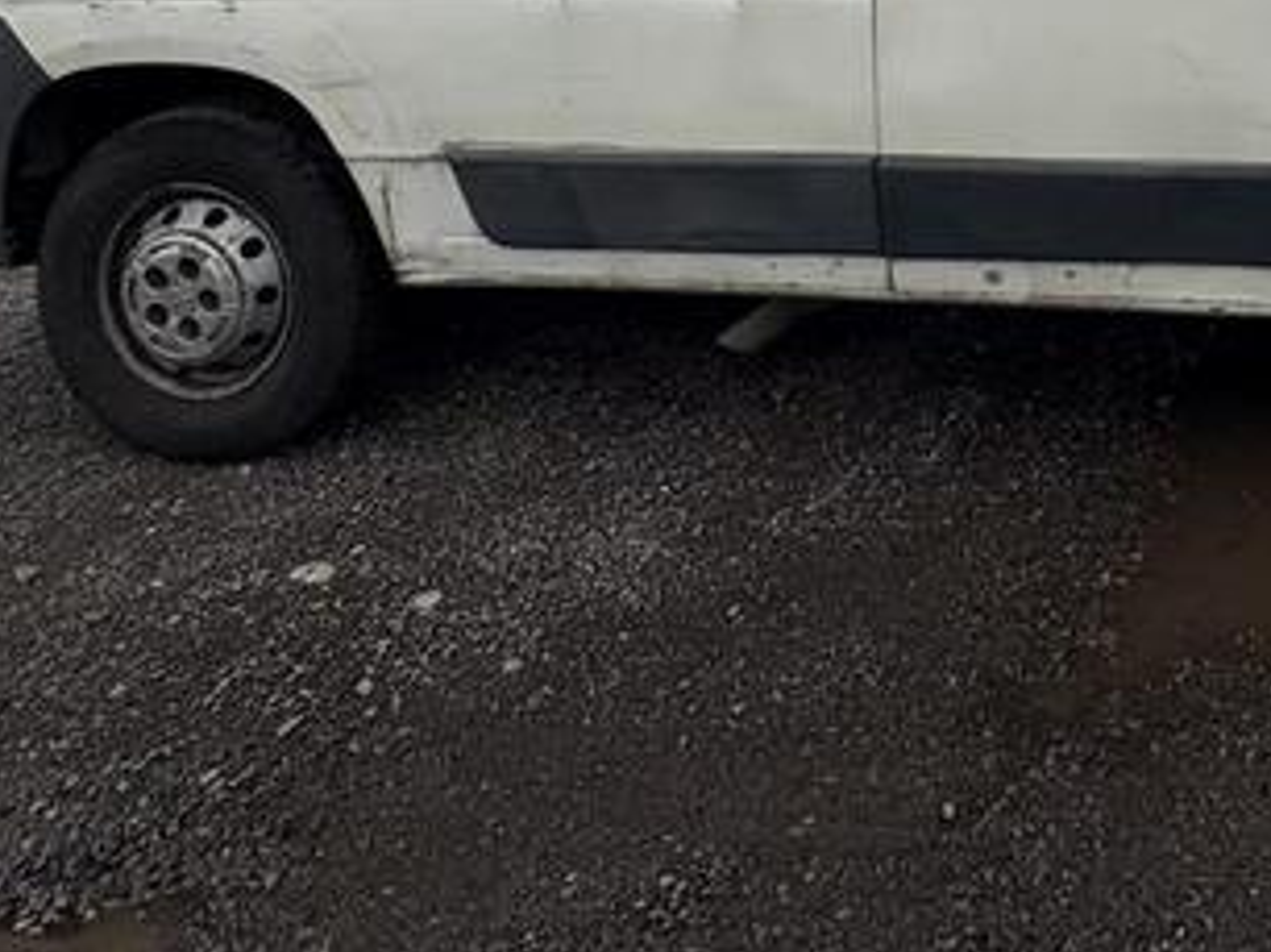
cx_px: 1242
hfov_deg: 40.7
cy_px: -374
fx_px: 1504
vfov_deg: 27.4
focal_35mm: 41
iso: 40
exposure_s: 1/1449
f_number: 2.2
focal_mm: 2.22
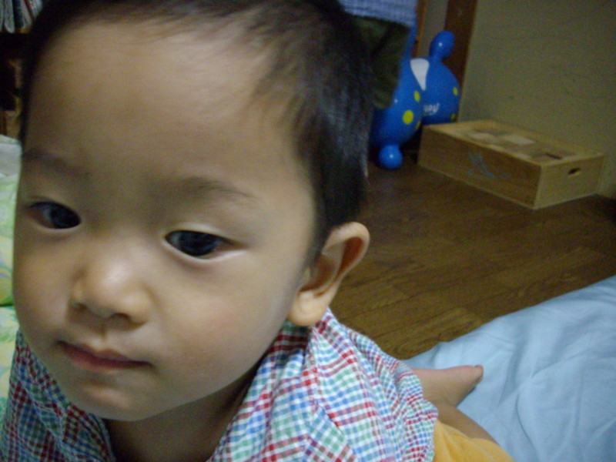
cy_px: 231
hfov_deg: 50.1
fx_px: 658
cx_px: 308
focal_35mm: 37
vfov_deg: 38.7
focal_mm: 6.2
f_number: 2.8
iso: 400
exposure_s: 1/20
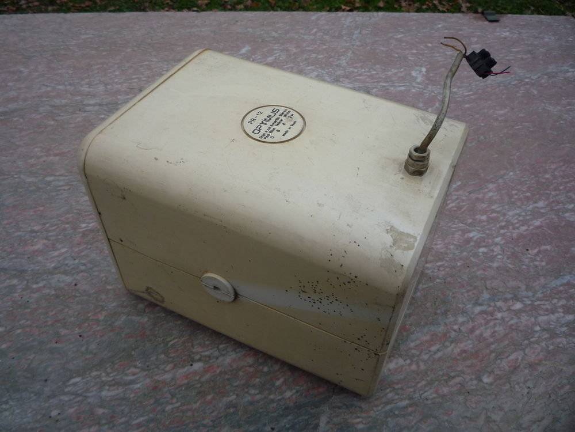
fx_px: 498
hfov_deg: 60.0
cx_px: 288
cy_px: 216
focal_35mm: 30
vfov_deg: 46.8
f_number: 4
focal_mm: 5.2
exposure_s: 1/100
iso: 100
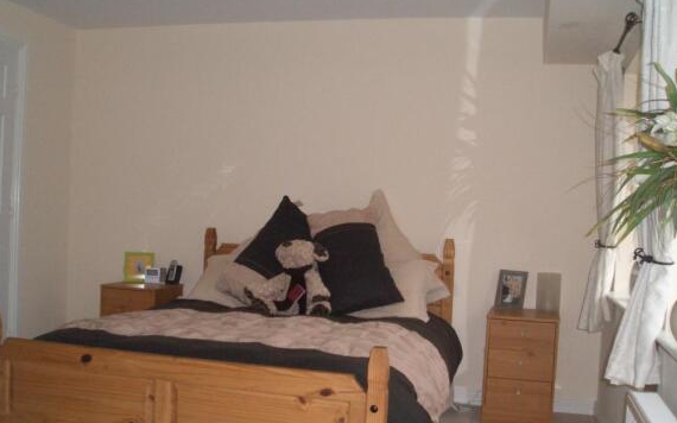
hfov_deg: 50.4
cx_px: 336
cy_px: 236
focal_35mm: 39
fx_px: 719
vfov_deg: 32.7
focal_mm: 4.8
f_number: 4
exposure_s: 1/40
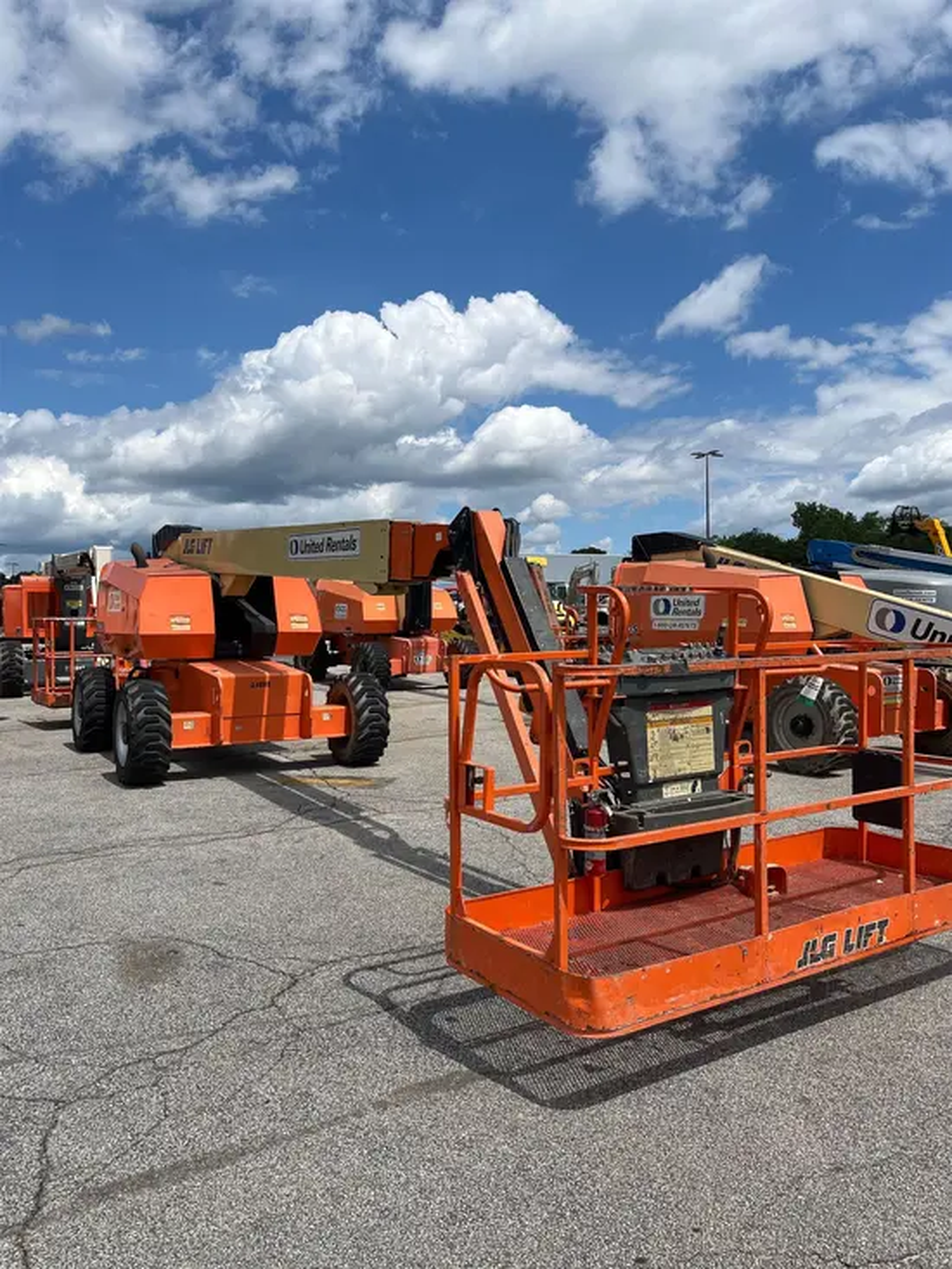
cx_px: 476
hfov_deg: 53.1
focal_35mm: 26
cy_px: 634
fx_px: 953
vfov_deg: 67.3
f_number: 1.6
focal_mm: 5.1
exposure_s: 1/5556
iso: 50
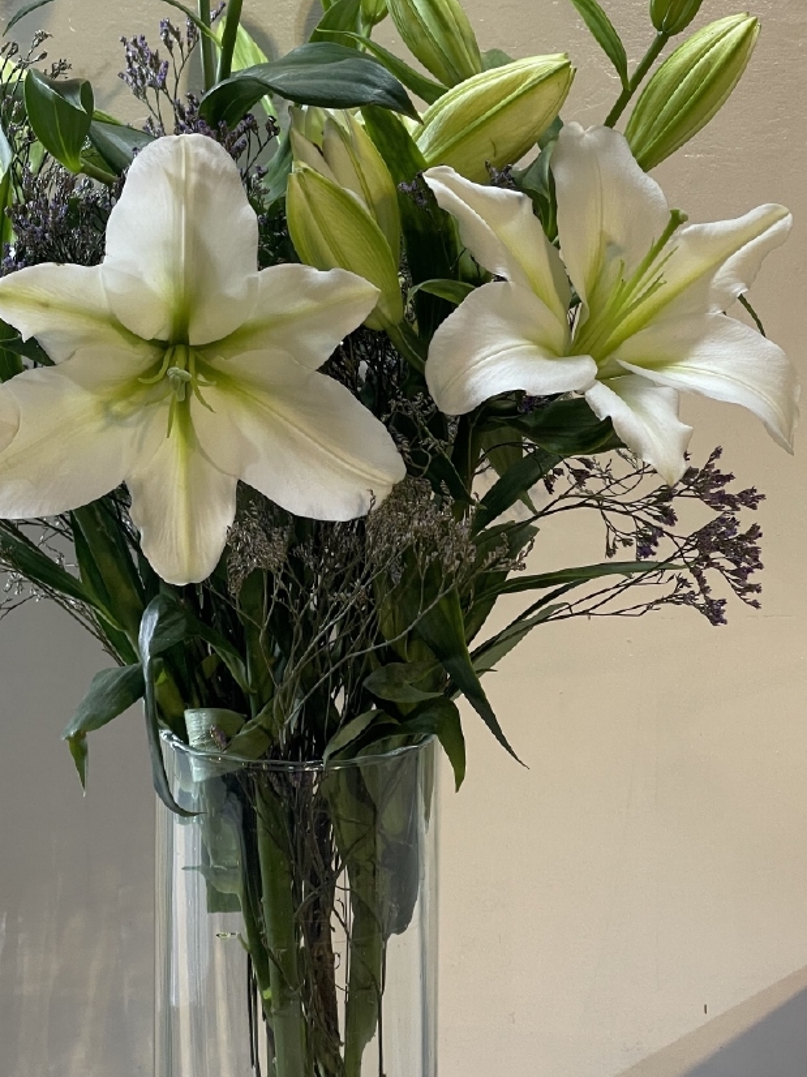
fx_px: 2892
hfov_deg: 15.9
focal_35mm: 93
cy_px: 368
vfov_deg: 21.0
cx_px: 309
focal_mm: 7.5
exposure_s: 1/100
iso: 100
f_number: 2.2
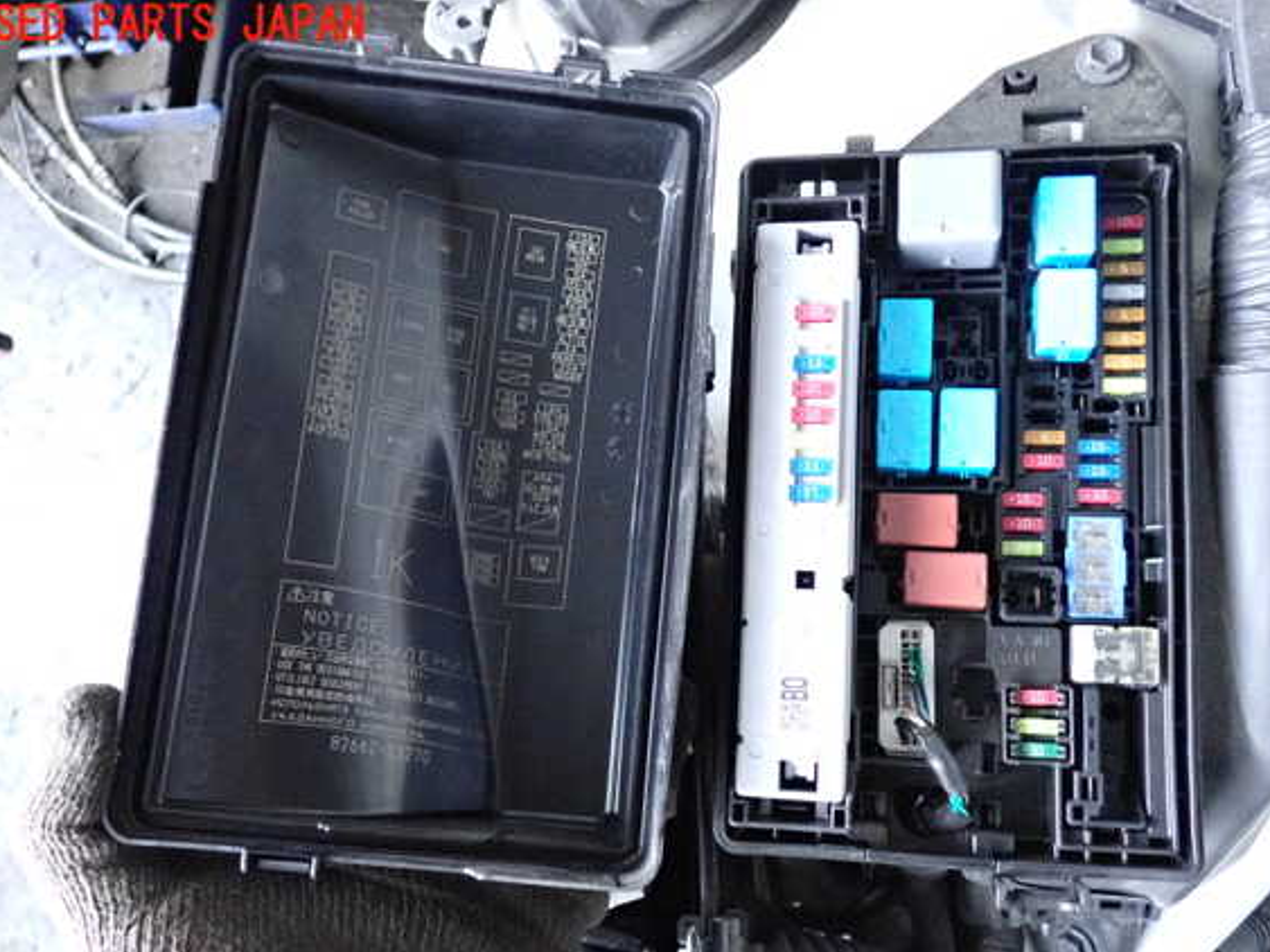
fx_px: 1174
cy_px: 505
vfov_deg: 44.1
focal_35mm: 32
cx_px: 632
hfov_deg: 56.8
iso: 3200
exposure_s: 1/125
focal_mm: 5.4
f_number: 2.3
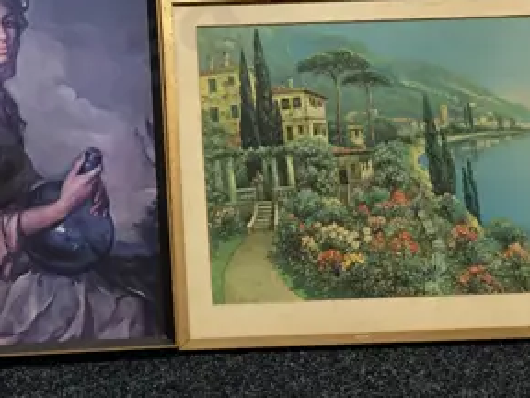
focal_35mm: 103
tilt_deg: -26.6
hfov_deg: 18.9
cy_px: 66
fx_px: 1577
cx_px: 123
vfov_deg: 14.3
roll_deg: -0.3
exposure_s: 1/17
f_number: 2.2
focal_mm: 4.15
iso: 64
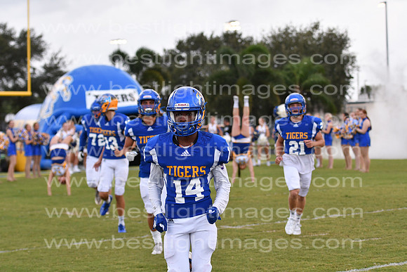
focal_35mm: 105
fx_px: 1187
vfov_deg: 13.0
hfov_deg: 19.5
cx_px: 204
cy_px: 136
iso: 800
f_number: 3.2
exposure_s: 1/1250
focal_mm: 70
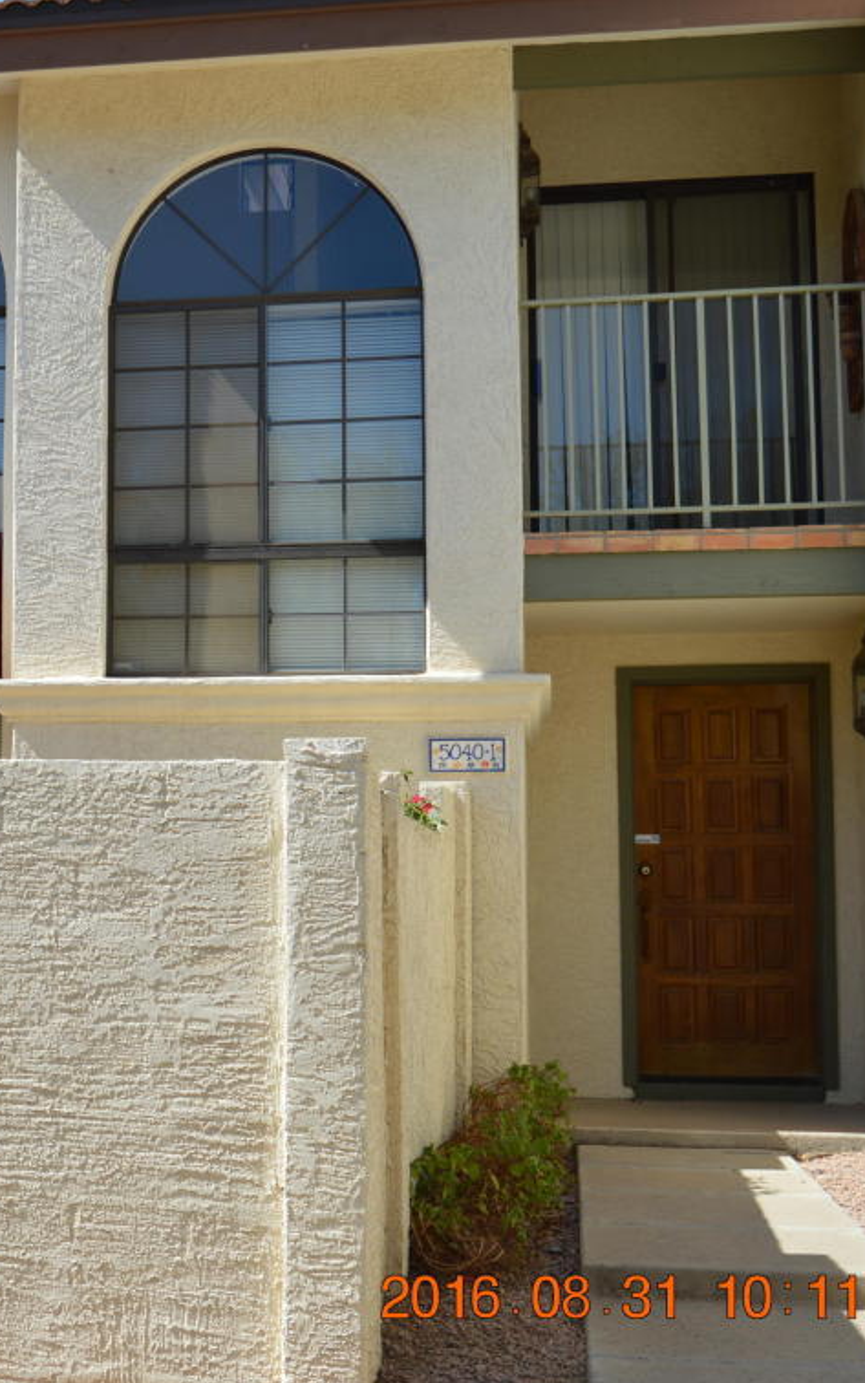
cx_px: 6
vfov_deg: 36.3
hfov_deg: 22.3
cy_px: 701
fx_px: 2111
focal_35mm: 56
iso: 100
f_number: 8
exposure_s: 1/250
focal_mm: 24
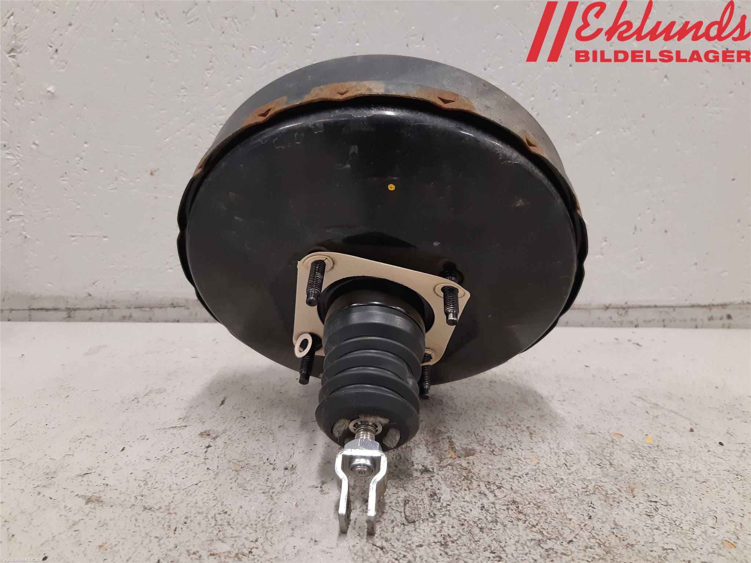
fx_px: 564
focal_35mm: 26
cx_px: 376
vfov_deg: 53.1
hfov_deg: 67.3
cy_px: 282
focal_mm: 3.93
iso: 200
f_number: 1.7
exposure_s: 1/50
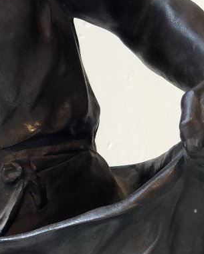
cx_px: -90
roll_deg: +10.9
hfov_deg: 9.4
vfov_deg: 12.0
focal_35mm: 160
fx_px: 1207
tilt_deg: +1.4
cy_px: 59
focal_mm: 6
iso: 50
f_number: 2.4
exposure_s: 1/50
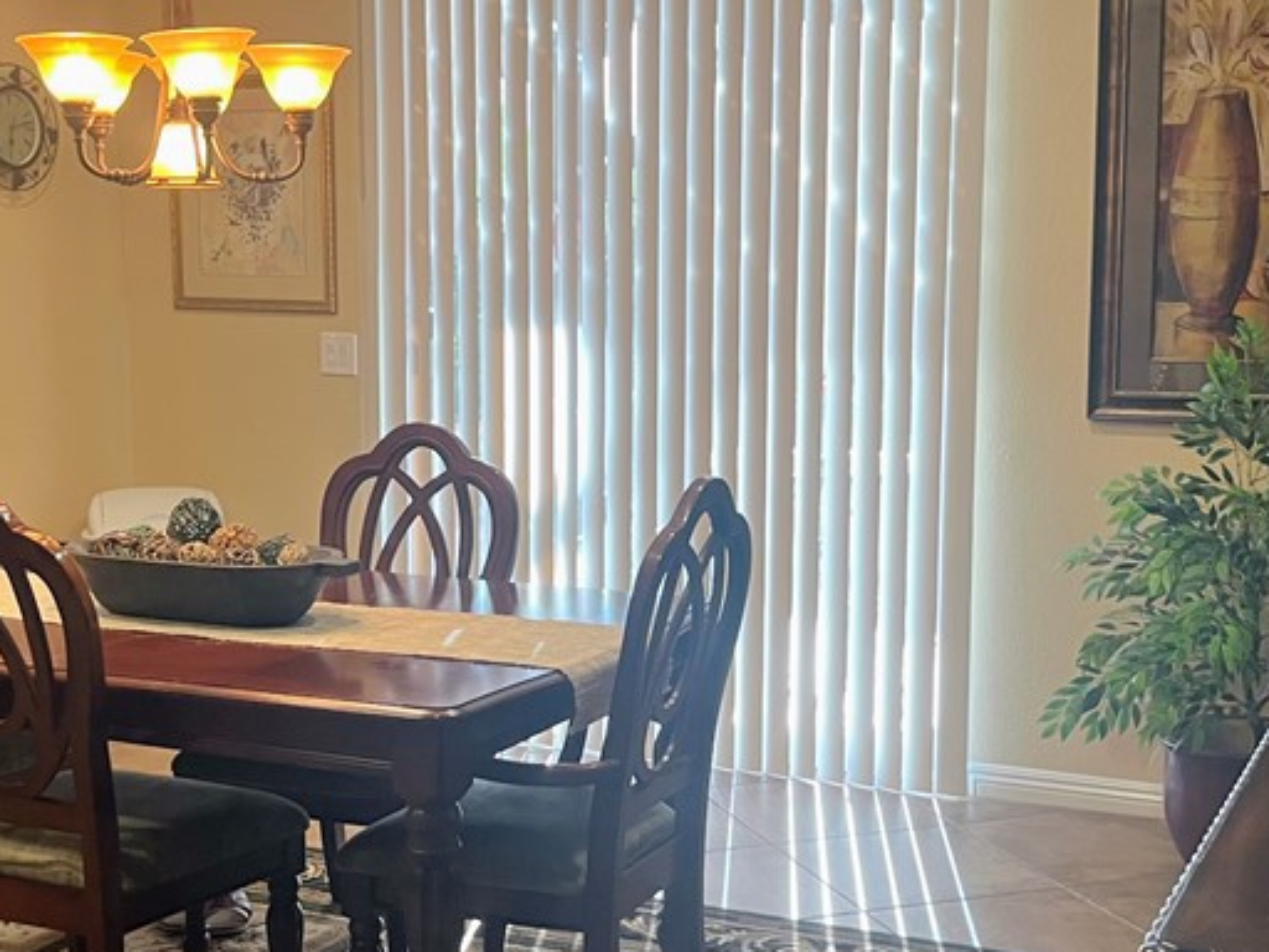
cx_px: 692
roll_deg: -0.5
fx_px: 1906
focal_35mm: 52
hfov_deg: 36.8
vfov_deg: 28.0
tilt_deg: -6.1
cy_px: 513
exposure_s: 1/60
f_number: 1.6
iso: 100
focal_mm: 5.1
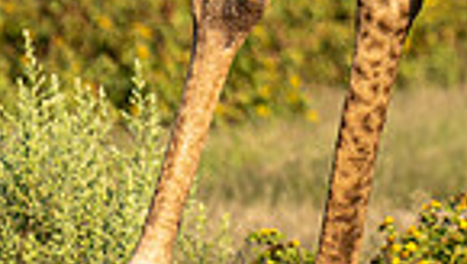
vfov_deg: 0.3
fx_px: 48666
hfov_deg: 0.5
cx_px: 727
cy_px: -549
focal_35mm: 3925
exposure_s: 1/1250
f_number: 4
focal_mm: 600
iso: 100
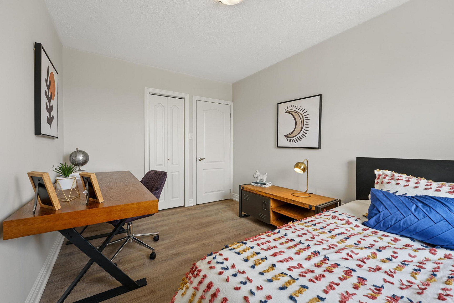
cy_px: 152
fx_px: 177
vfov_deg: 81.2
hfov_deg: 104.3
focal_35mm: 14
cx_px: 227
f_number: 8
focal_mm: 14
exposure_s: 1/5
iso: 100
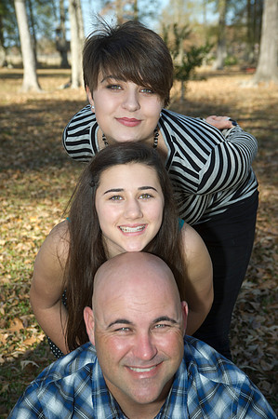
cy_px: 210
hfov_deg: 23.3
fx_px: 673
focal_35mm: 58
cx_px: 139
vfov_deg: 34.5
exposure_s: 1/160
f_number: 6.3
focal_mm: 58
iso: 100
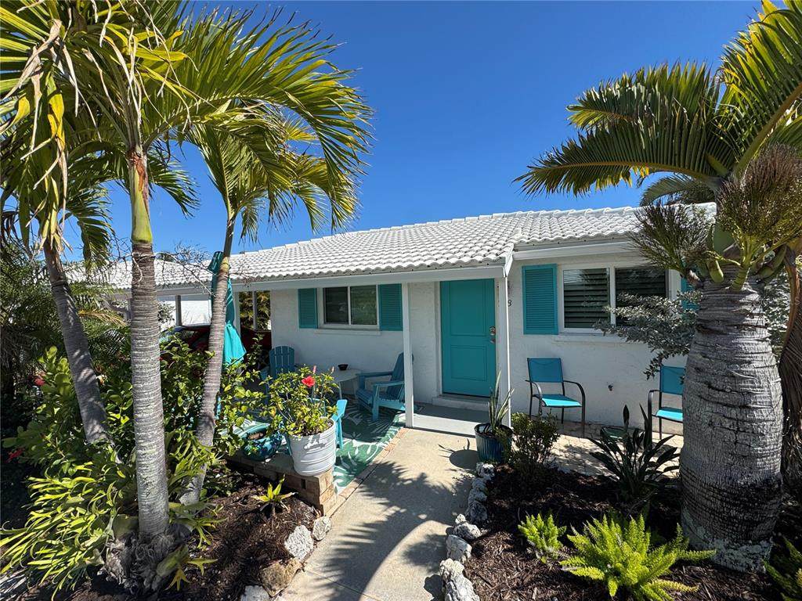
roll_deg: +0.9
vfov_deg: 85.7
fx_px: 324
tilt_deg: -1.7
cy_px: 300
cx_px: 401
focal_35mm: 14
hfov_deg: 102.1
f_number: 2.2
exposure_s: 1/2146
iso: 40
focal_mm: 2.22
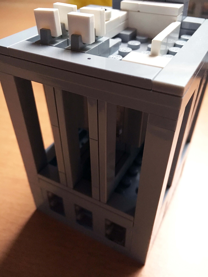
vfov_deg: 61.7
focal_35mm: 29
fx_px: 232
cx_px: 104
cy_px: 138
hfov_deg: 48.2
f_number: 2.2
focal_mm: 4.15
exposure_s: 1/17
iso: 250
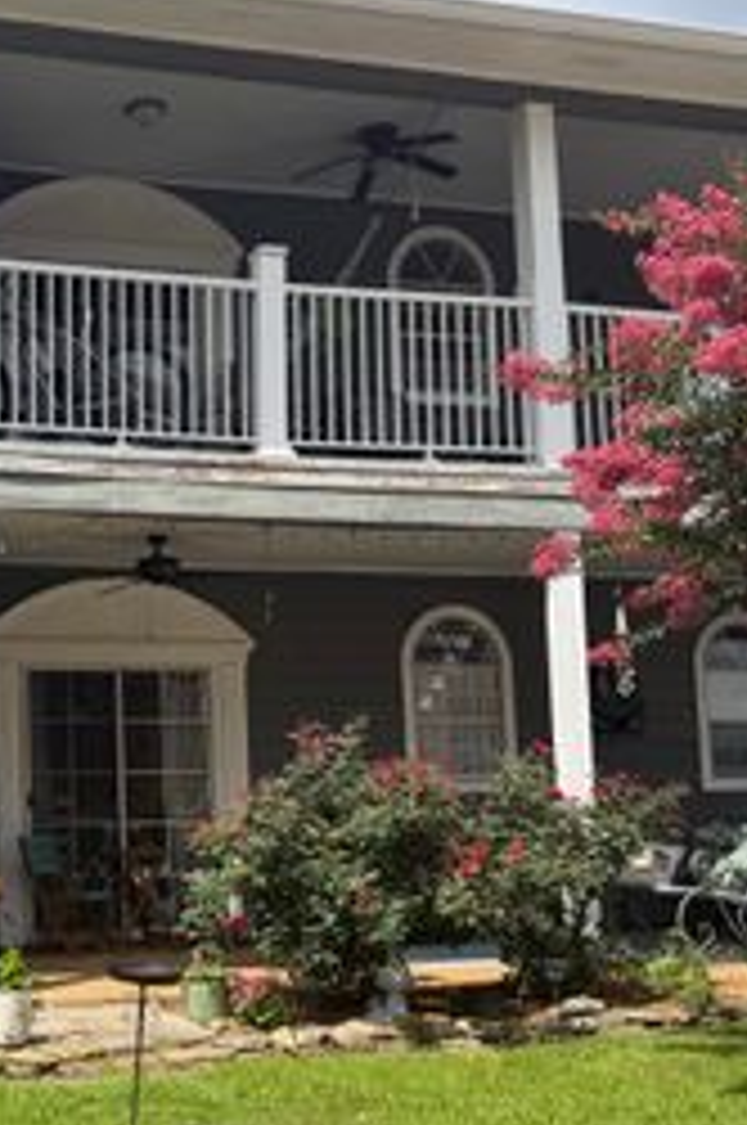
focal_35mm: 50
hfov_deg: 25.6
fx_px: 1560
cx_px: 4
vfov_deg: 39.6
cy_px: 641
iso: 80
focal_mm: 6.76
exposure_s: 1/3953
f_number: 1.78
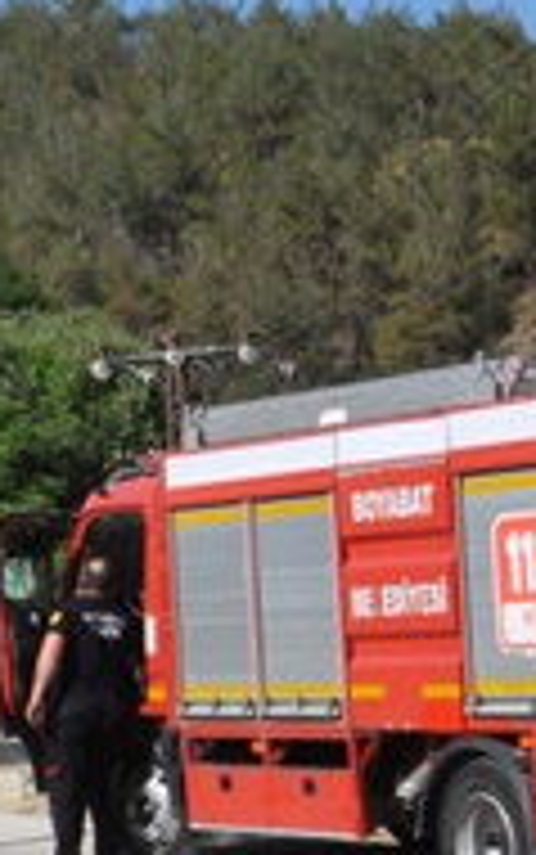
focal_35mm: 135
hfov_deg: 9.6
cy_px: 502
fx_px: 3154
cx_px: 536
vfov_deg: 15.4
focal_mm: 21
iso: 2000
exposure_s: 1/1250
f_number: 18
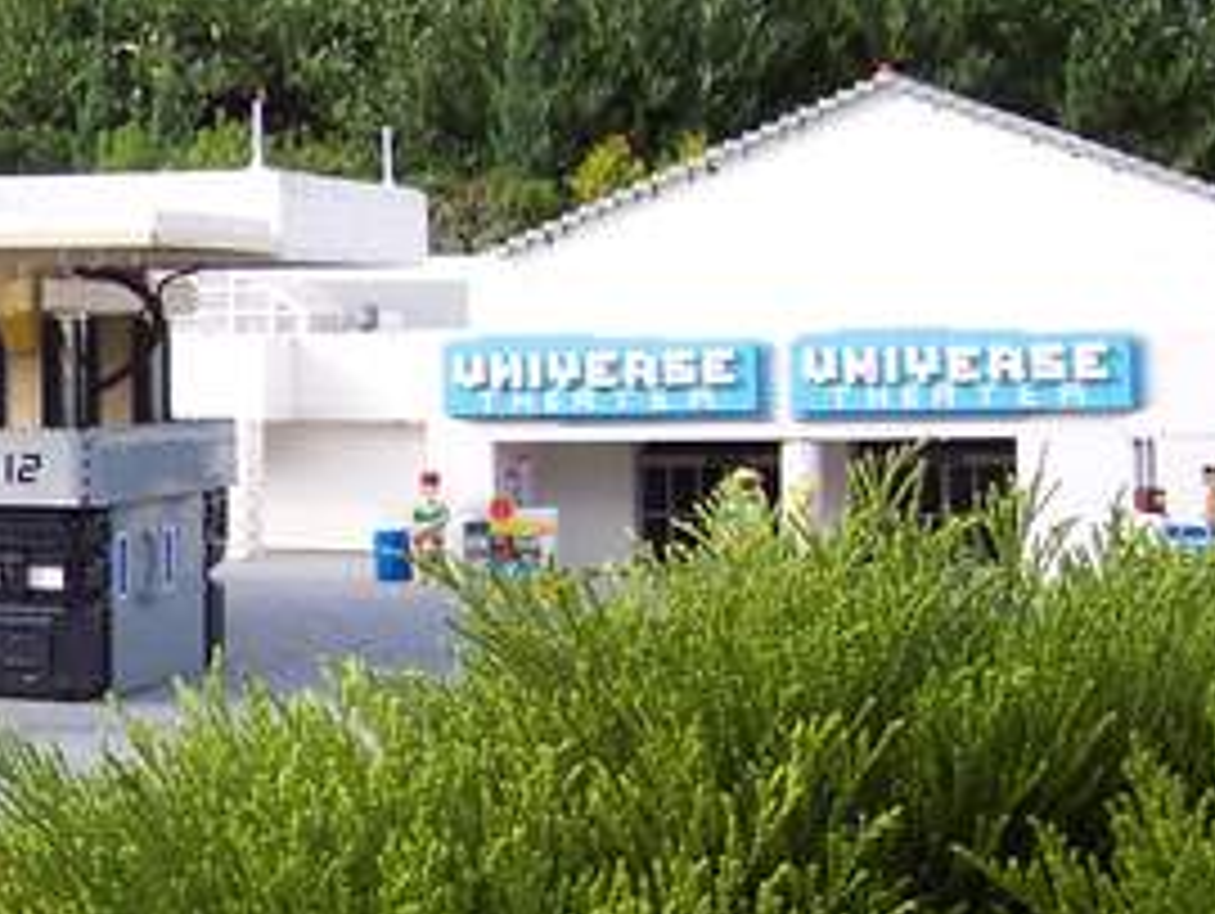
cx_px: -90
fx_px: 3162
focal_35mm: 90
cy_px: 275
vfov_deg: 16.4
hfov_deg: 20.8
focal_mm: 8
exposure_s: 1/700
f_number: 2.8
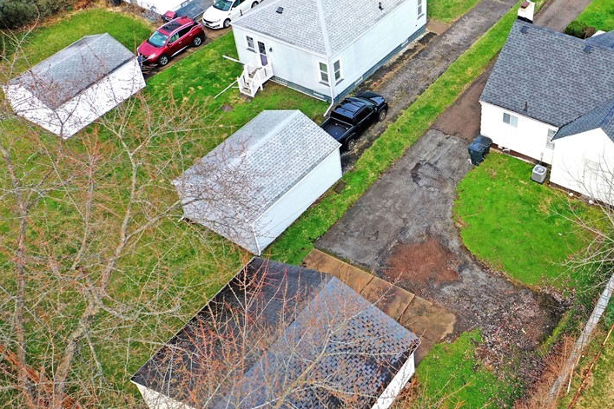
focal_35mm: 43
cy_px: 214
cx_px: 421
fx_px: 733
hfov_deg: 44.6
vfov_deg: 31.2
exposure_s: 1/200
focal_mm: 10.26
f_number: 4.5
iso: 100
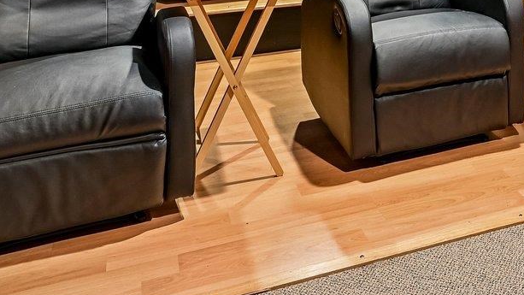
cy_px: -153
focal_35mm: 56
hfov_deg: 32.7
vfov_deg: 18.8
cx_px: 574
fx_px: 778
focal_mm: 16
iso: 400
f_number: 8
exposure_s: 1.6
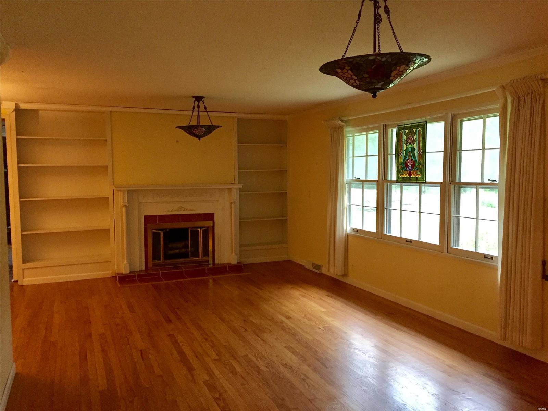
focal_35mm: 29
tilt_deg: -3.2
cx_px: 274
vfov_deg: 48.2
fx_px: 459
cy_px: 206
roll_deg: +0.2
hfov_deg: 61.7
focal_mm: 4.15
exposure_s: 1/24
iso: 250
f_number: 2.2
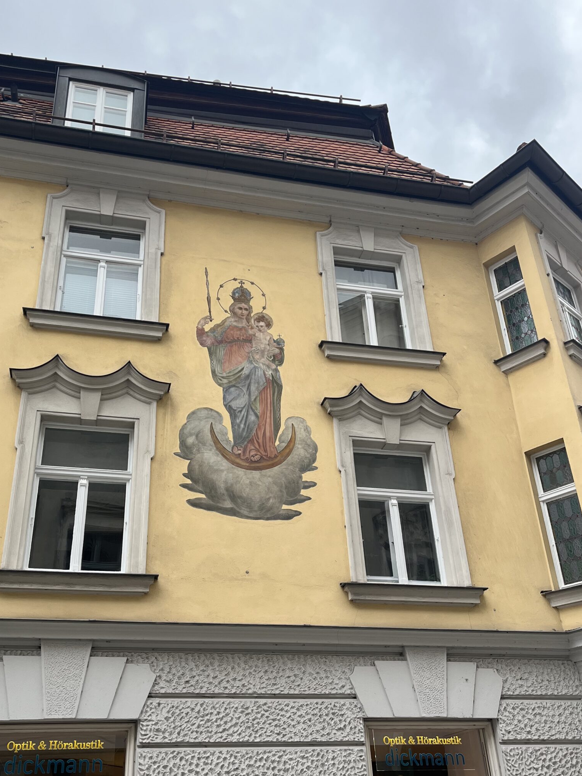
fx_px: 740
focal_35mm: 33
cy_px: 431
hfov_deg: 42.8
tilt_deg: +27.3
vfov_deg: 55.2
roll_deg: +3.9
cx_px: 250
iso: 50
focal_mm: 5.1
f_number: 1.6
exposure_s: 1/628
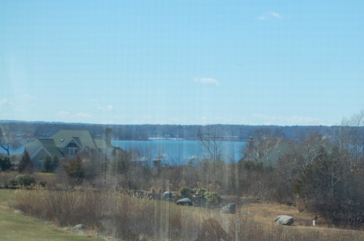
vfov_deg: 10.9
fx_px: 1259
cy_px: 141
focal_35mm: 125
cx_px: 274
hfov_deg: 16.4
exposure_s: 1/160
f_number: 6.3
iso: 200
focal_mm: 55
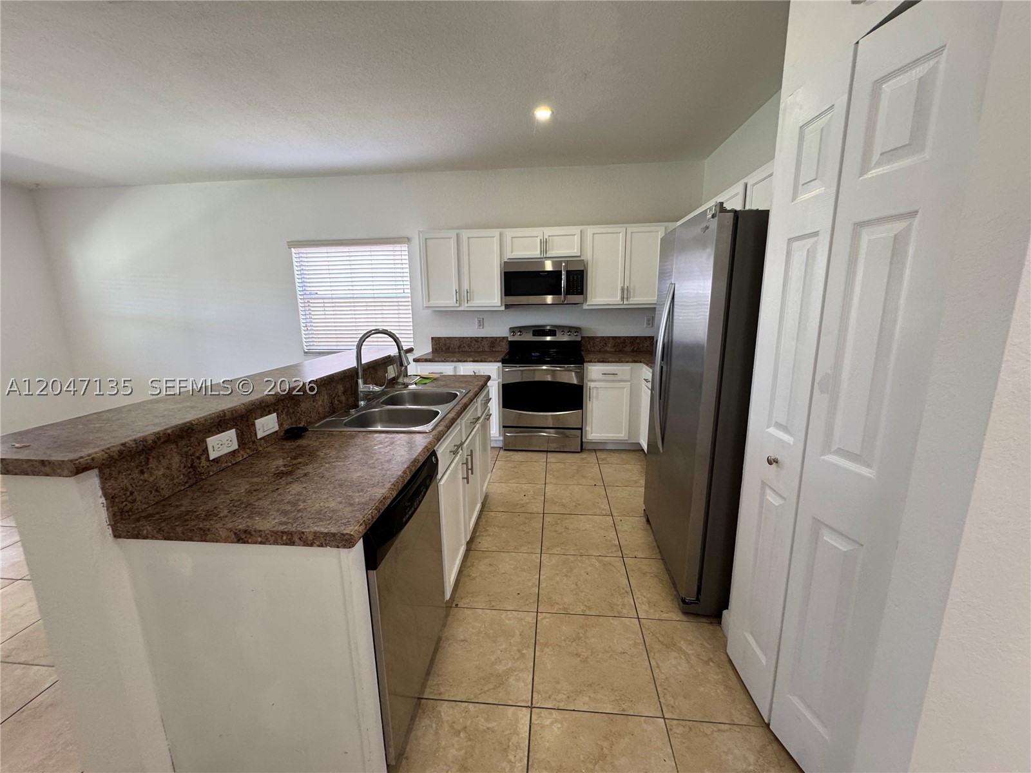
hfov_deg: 102.1
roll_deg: +0.7
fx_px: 417
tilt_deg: -11.2
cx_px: 516
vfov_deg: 85.7
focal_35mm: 14
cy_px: 386
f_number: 2.2
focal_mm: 2.22
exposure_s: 1/60
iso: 160
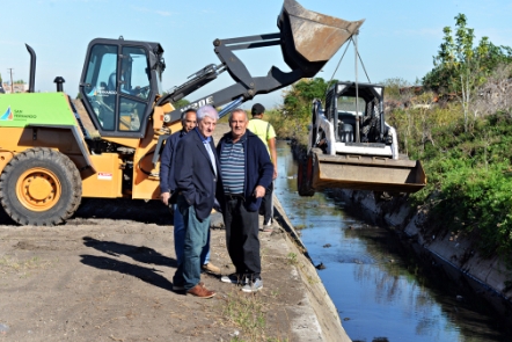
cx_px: 254
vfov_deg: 19.2
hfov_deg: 28.4
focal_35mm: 71
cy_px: 171
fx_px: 1010
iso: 640
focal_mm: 70
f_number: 9
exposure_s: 1/1250
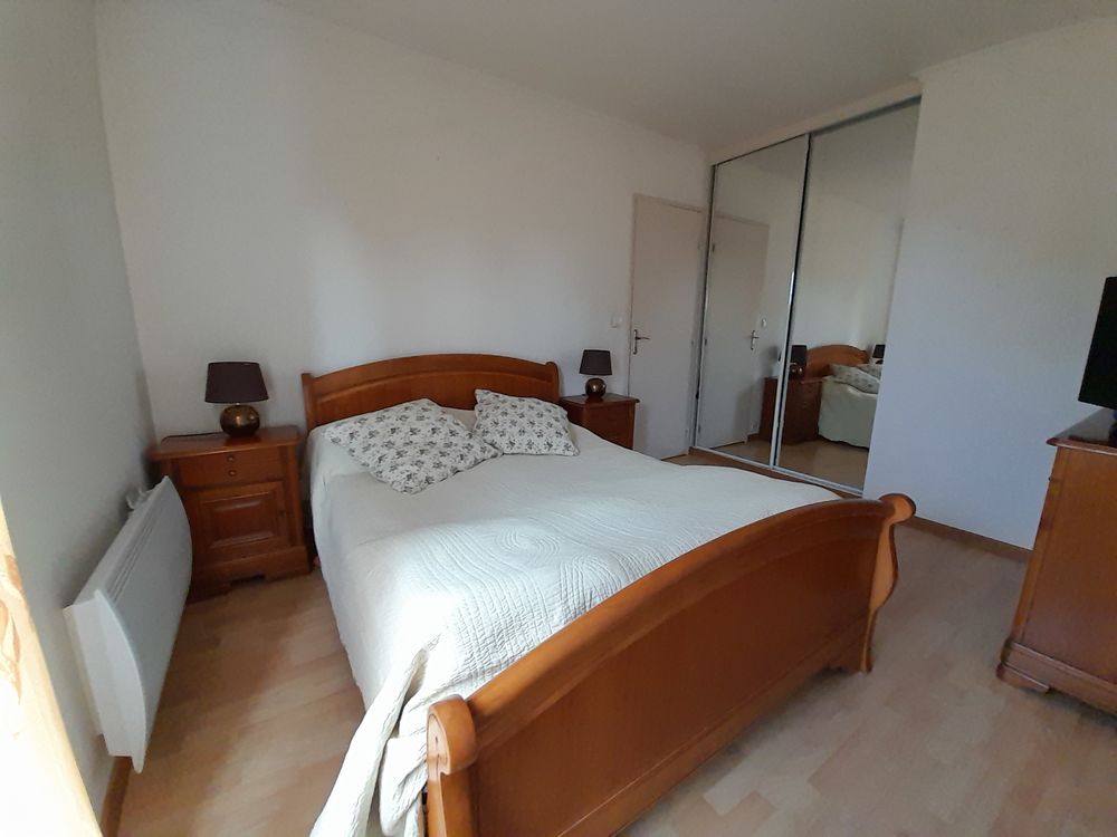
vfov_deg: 89.9
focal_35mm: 13
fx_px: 419
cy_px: 418
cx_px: 558
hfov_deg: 106.2
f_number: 2.2
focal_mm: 1.13
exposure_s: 1/50
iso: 160
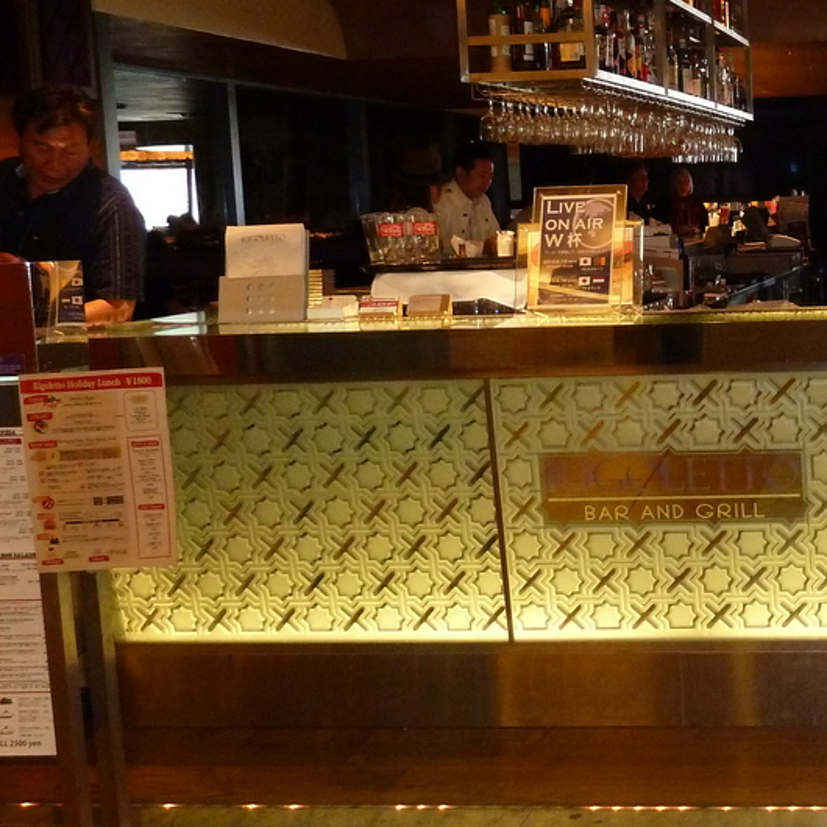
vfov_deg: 33.9
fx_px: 1351
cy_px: 345
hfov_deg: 30.5
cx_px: 902
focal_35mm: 50
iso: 400
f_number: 3.3
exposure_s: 1/30
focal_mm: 4.1
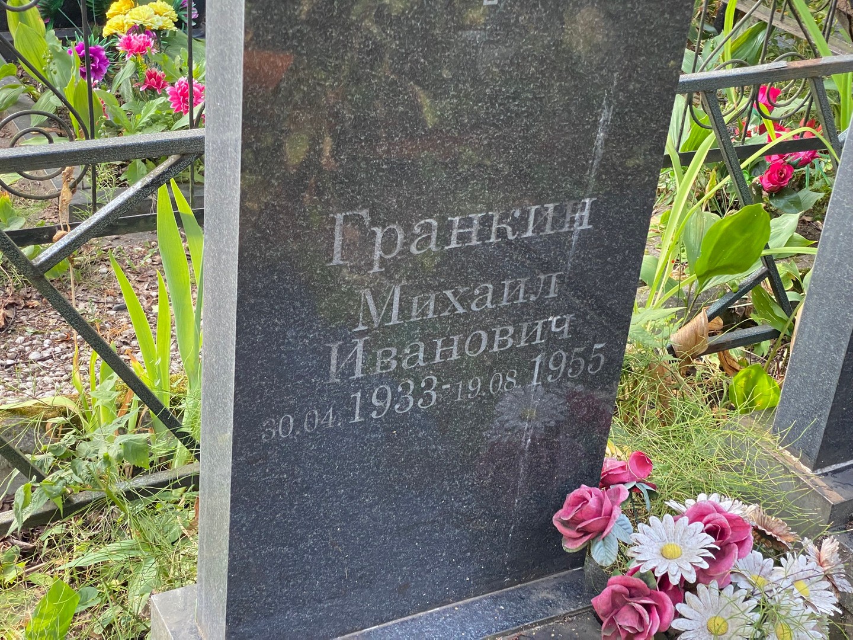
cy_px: 320
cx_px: 426
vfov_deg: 28.0
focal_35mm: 52
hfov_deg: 36.8
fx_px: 1281
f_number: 2
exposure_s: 1/121
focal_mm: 6
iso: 80
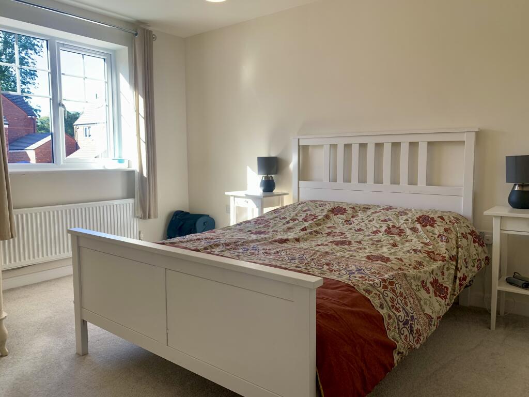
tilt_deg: -6.6
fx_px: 397
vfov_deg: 53.1
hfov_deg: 67.3
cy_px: 198
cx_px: 264
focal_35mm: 26
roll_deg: +0.6
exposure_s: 1/121
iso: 40
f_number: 1.8
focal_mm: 4.25
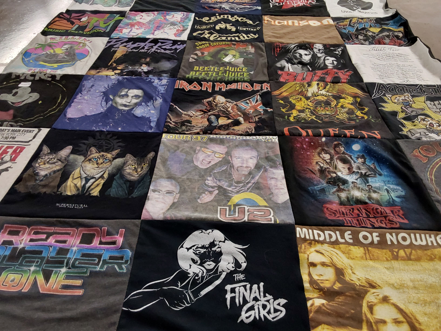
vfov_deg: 49.7
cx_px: 220
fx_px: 357
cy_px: 166
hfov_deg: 63.4
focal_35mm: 28
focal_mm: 2.91
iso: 100
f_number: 1.9
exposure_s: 1/60
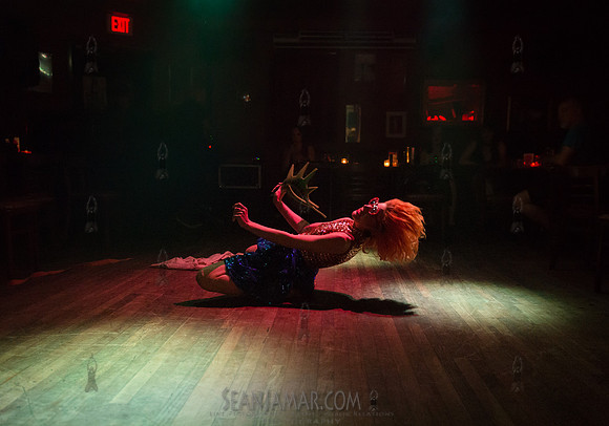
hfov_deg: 56.6
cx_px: 309
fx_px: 565
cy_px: 236
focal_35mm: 33
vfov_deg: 41.3
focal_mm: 24
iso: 5000
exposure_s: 1/320
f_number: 2.8
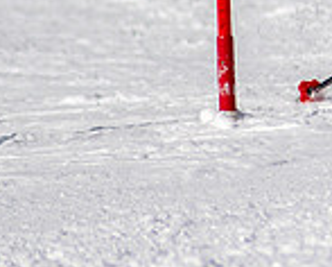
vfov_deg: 0.7
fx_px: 22679
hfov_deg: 0.8
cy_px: -115
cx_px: 567
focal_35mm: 2305
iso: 100
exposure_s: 1/8000
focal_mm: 300
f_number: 2.8
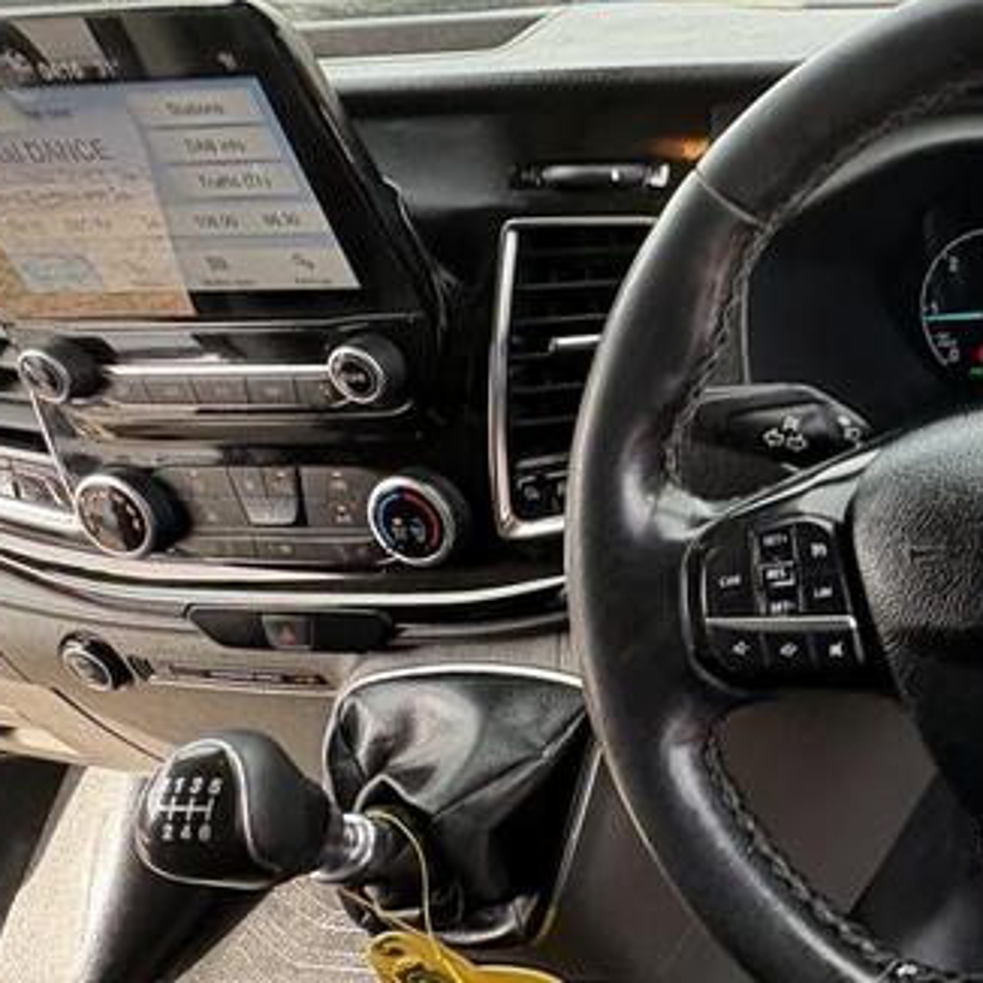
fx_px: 1092
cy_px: 452
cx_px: 1116
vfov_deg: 48.4
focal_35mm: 34
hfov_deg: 38.7
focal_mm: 2.22
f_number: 2.2
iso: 125
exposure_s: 1/99
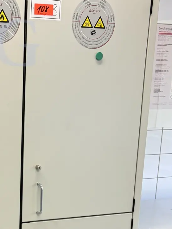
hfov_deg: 20.5
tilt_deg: -12.6
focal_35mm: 69
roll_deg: +0.4
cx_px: -6
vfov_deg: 27.2
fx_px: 457
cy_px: 202
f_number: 1.6
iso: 64
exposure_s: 1/50
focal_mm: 5.96
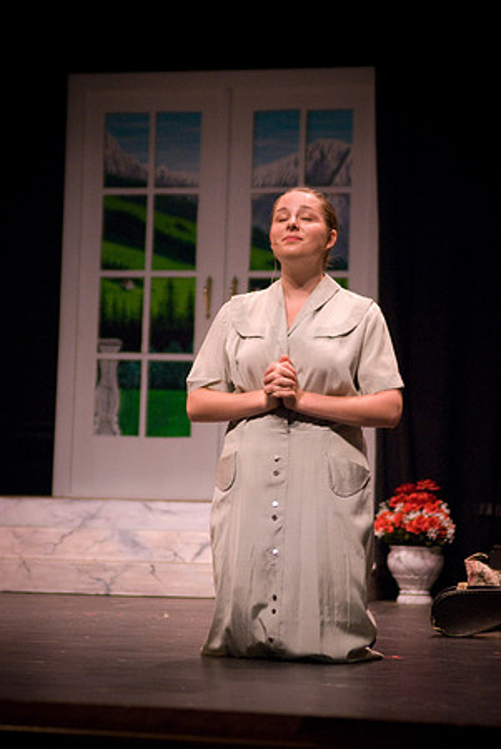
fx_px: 2499
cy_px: 374
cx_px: 250
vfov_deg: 17.0
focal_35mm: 120
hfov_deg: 11.4
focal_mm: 80
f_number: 2.8
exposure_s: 1/160
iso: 1600
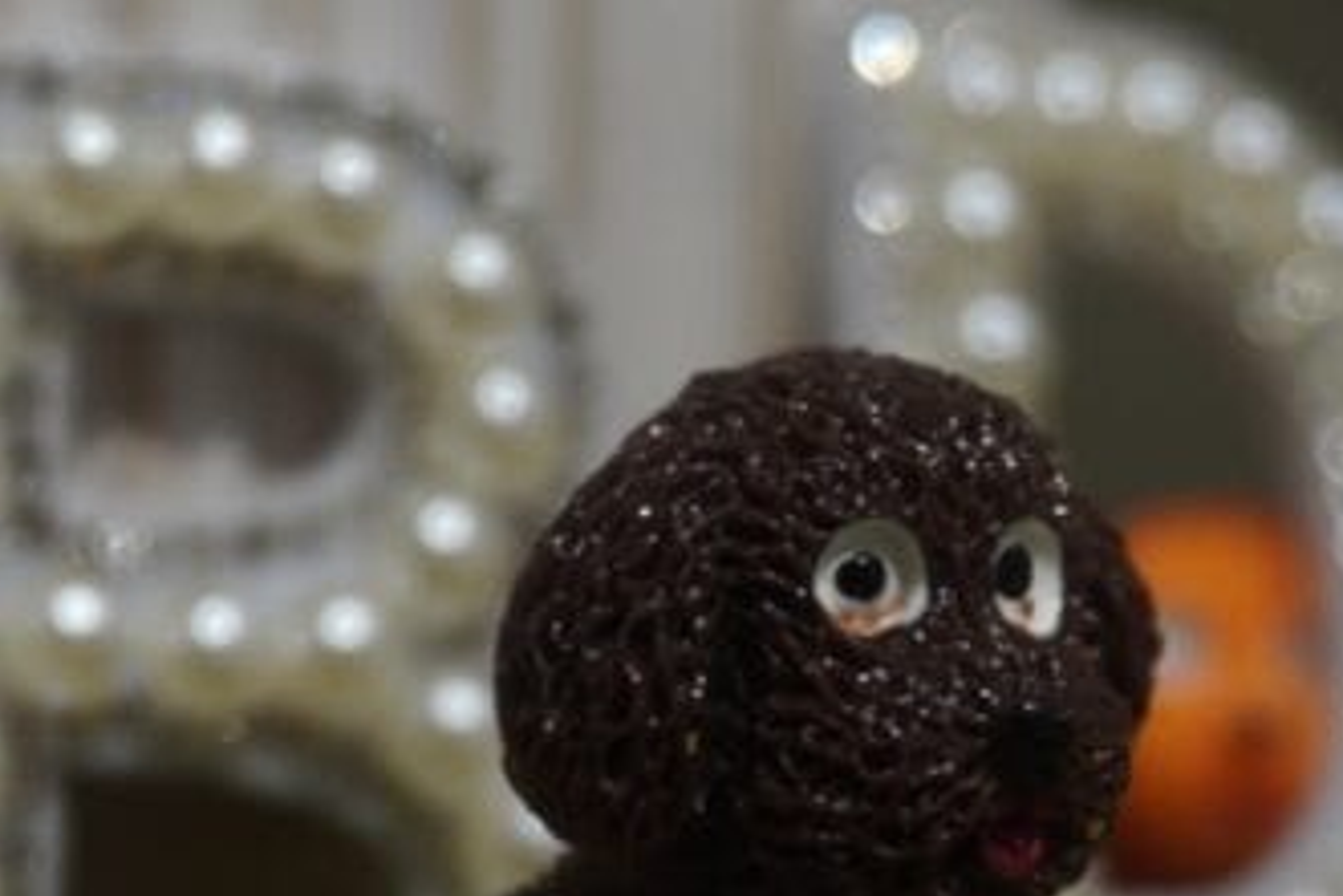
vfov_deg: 10.2
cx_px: 126
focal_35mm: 135
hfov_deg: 15.1
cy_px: 604
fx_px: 5021
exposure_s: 1/125
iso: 200
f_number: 4.5
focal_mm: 29
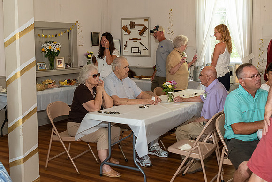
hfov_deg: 42.2
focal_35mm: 47
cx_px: 143
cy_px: 80
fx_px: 352
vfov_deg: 28.9
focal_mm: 24
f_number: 4
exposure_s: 1/125
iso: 1000
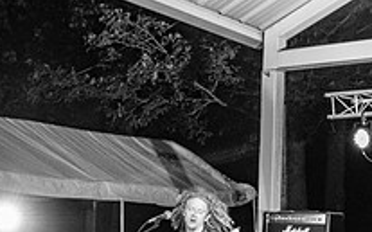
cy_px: 267
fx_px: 810
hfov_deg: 25.9
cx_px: 192
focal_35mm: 80
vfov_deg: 15.8
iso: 6400
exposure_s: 1/160
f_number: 4
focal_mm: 28
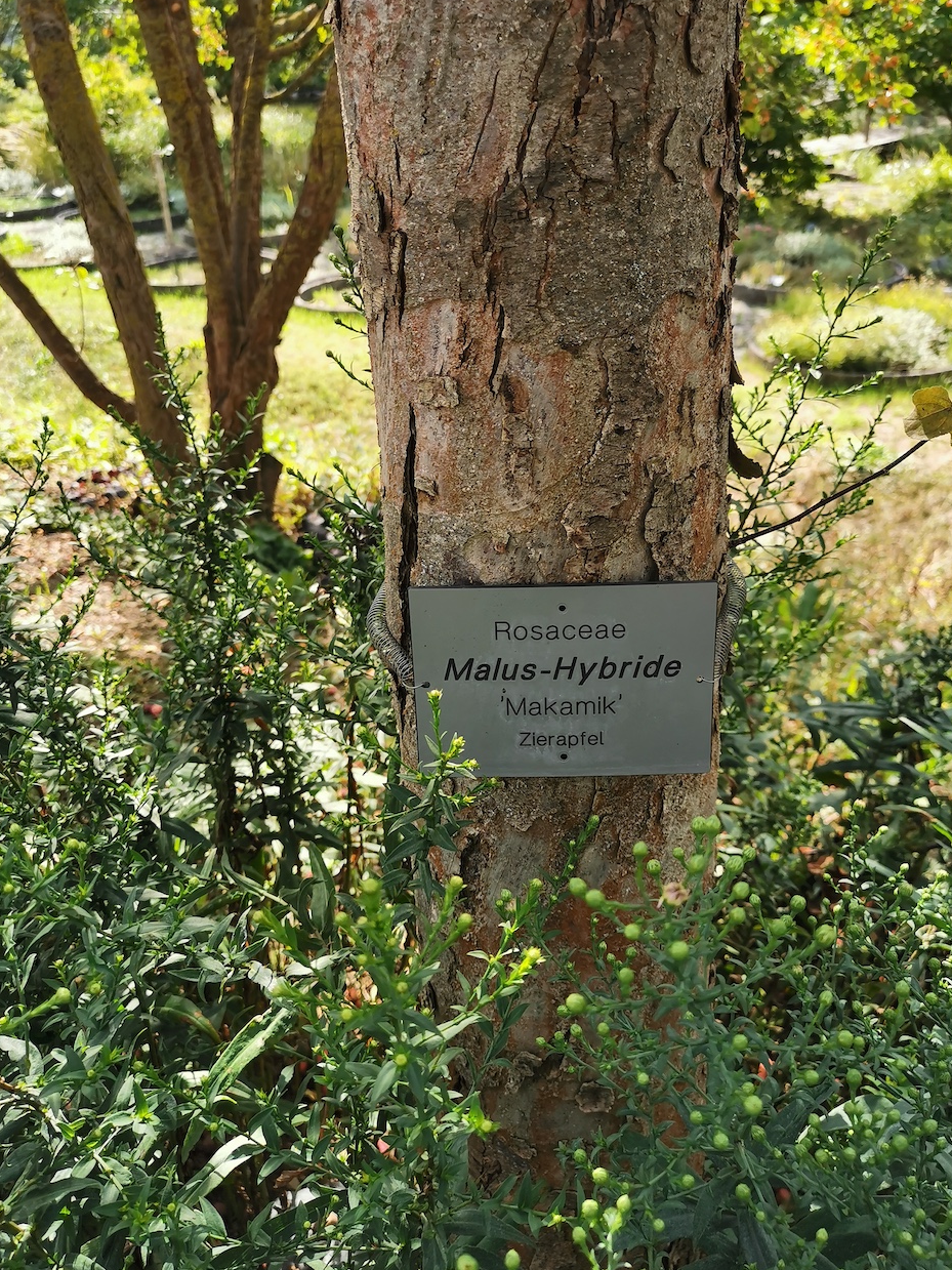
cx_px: 490
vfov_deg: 58.3
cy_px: 616
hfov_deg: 45.4
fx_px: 1137
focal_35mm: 31
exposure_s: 1/601
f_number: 1.8
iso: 50
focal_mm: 5.58
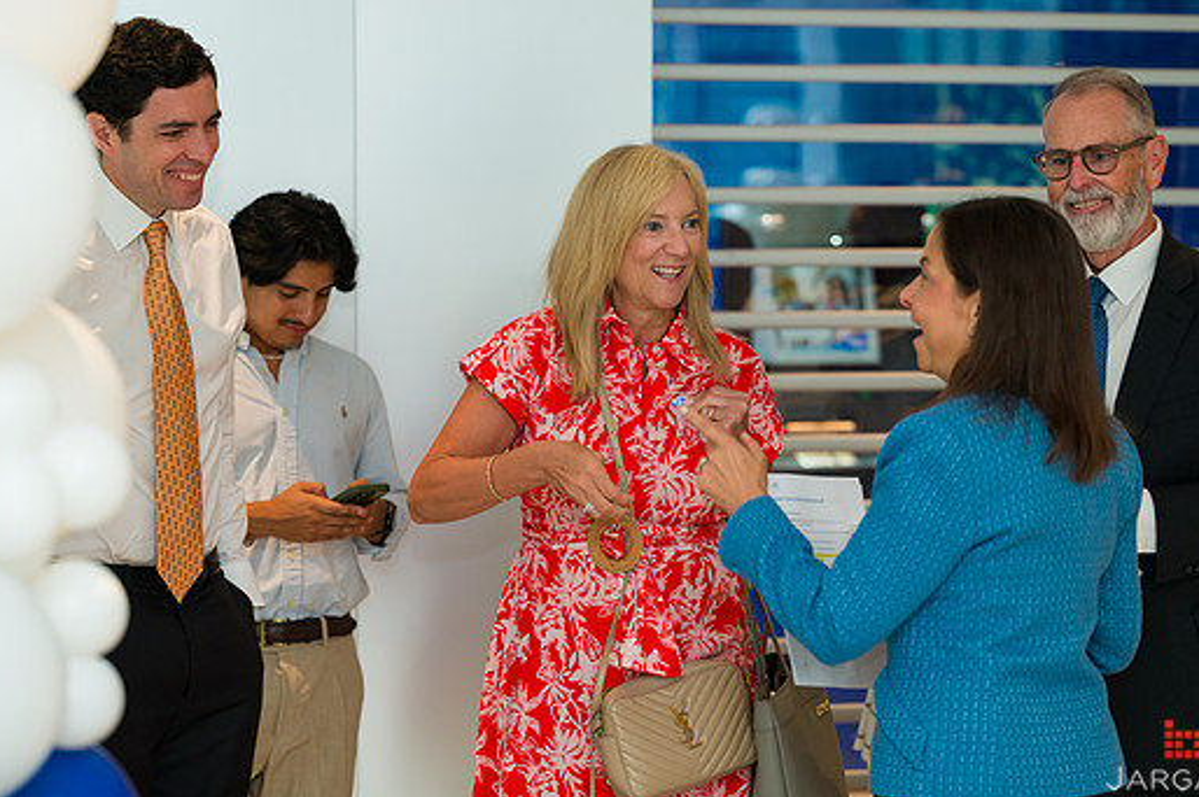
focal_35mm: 106
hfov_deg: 19.3
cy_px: 392
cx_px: 653
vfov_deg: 12.9
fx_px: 3528
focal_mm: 93
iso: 400
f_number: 3.2
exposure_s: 1/160
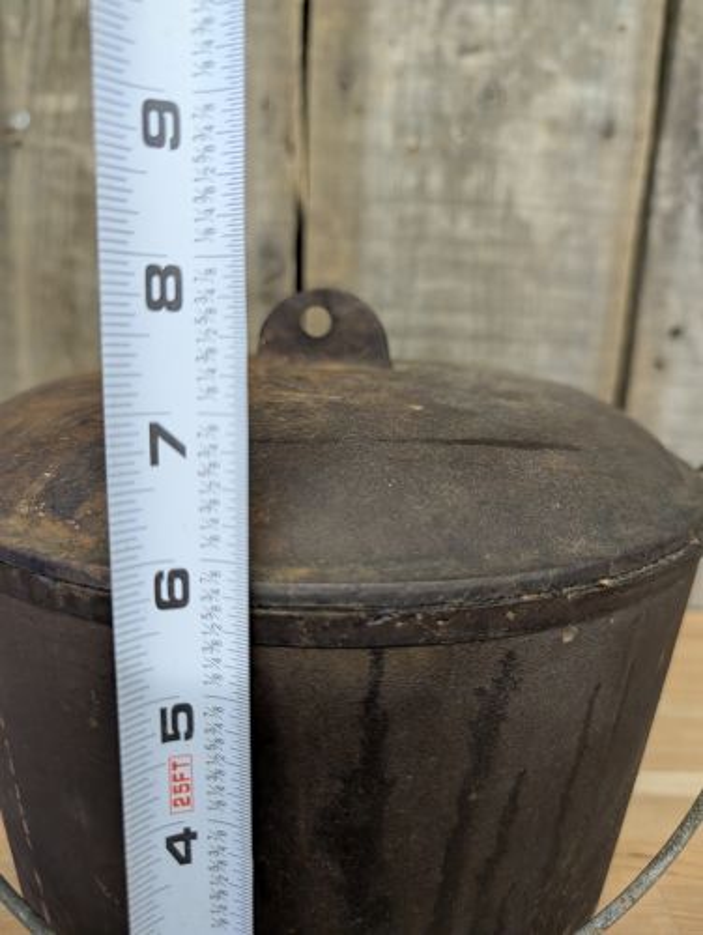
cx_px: 352
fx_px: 649
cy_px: 468
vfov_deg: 71.5
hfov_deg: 56.9
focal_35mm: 24
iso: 1183
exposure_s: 1/120
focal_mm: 6.9
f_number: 1.68
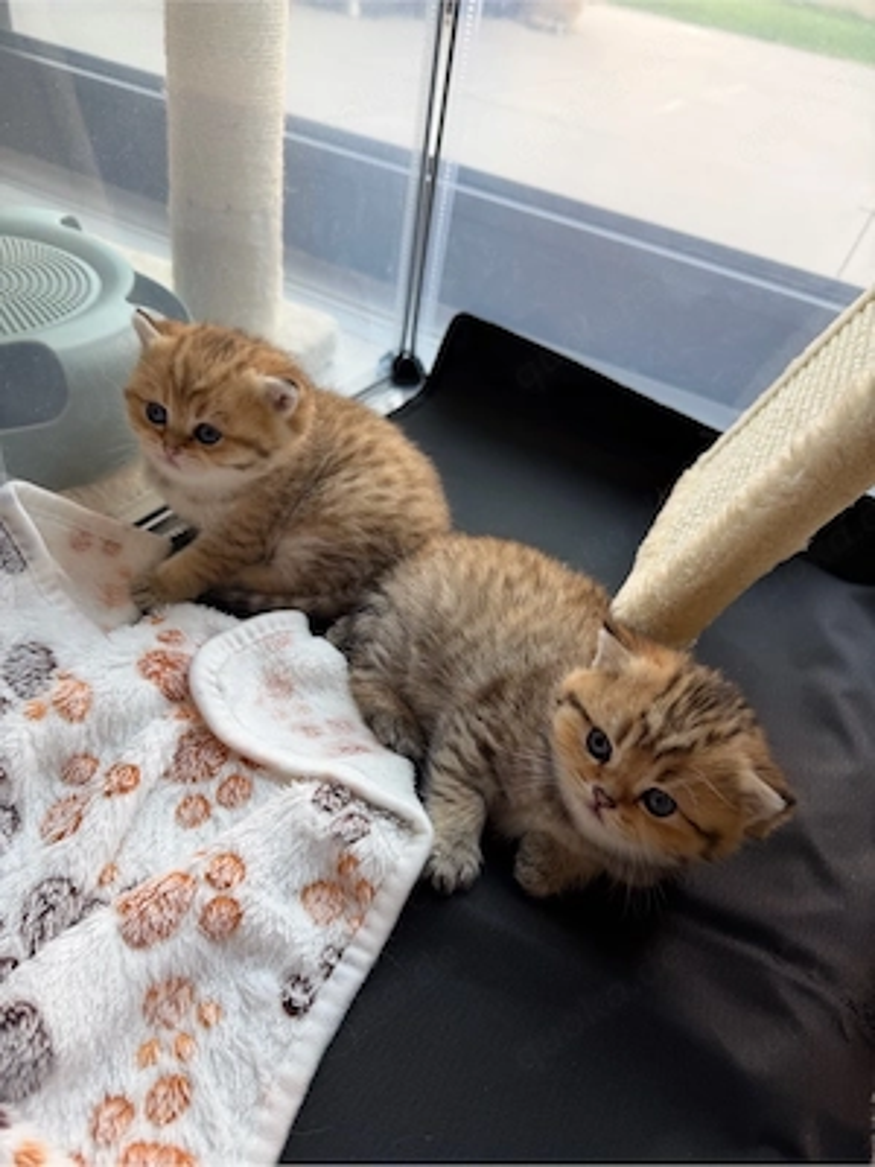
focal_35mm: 24
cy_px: 584
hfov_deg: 56.8
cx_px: 438
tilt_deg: -39.6
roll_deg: -11.6
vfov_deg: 71.6
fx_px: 809
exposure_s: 1/130
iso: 64
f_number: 1.78
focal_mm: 6.76
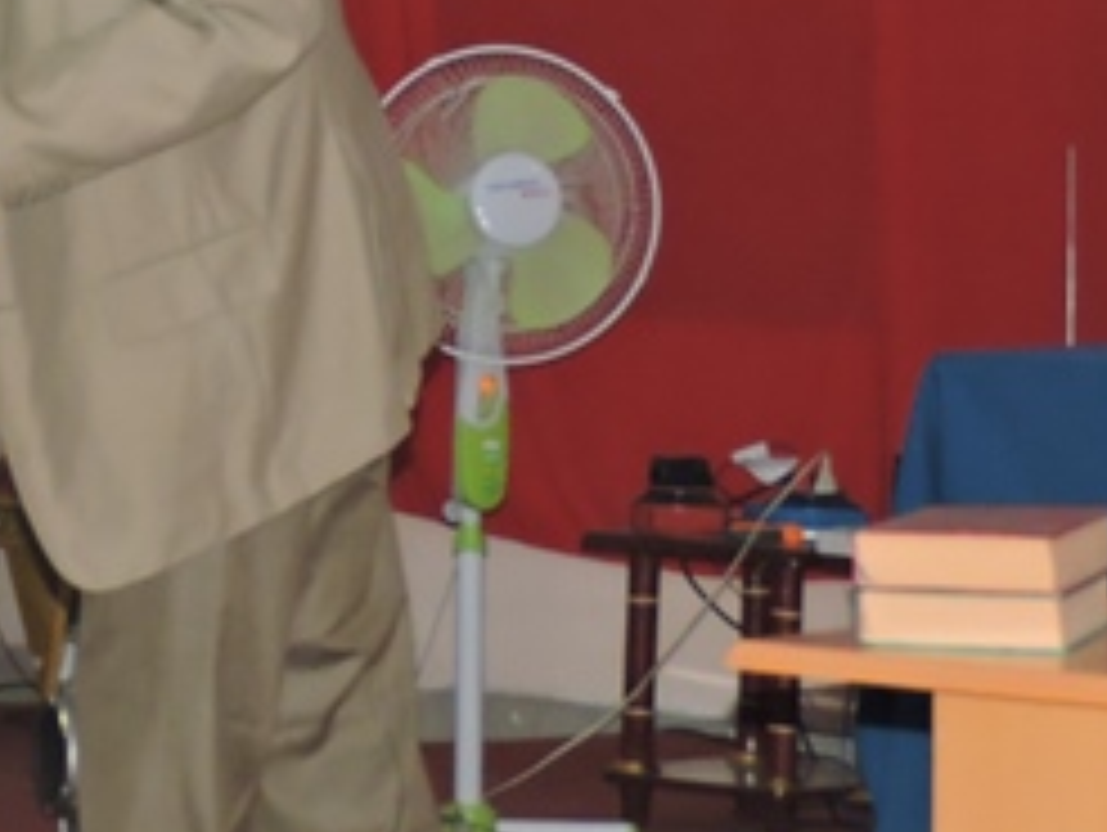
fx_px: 7074
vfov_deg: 6.7
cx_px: -58
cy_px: 54
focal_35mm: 221
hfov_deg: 8.9
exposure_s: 1/60
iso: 800
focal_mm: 15.2
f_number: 4
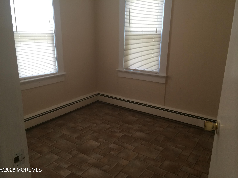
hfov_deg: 60.0
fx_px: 206
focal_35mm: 30
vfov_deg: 46.8
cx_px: 119
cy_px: 89
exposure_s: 1/30
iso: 40
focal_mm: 4.12
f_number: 2.2
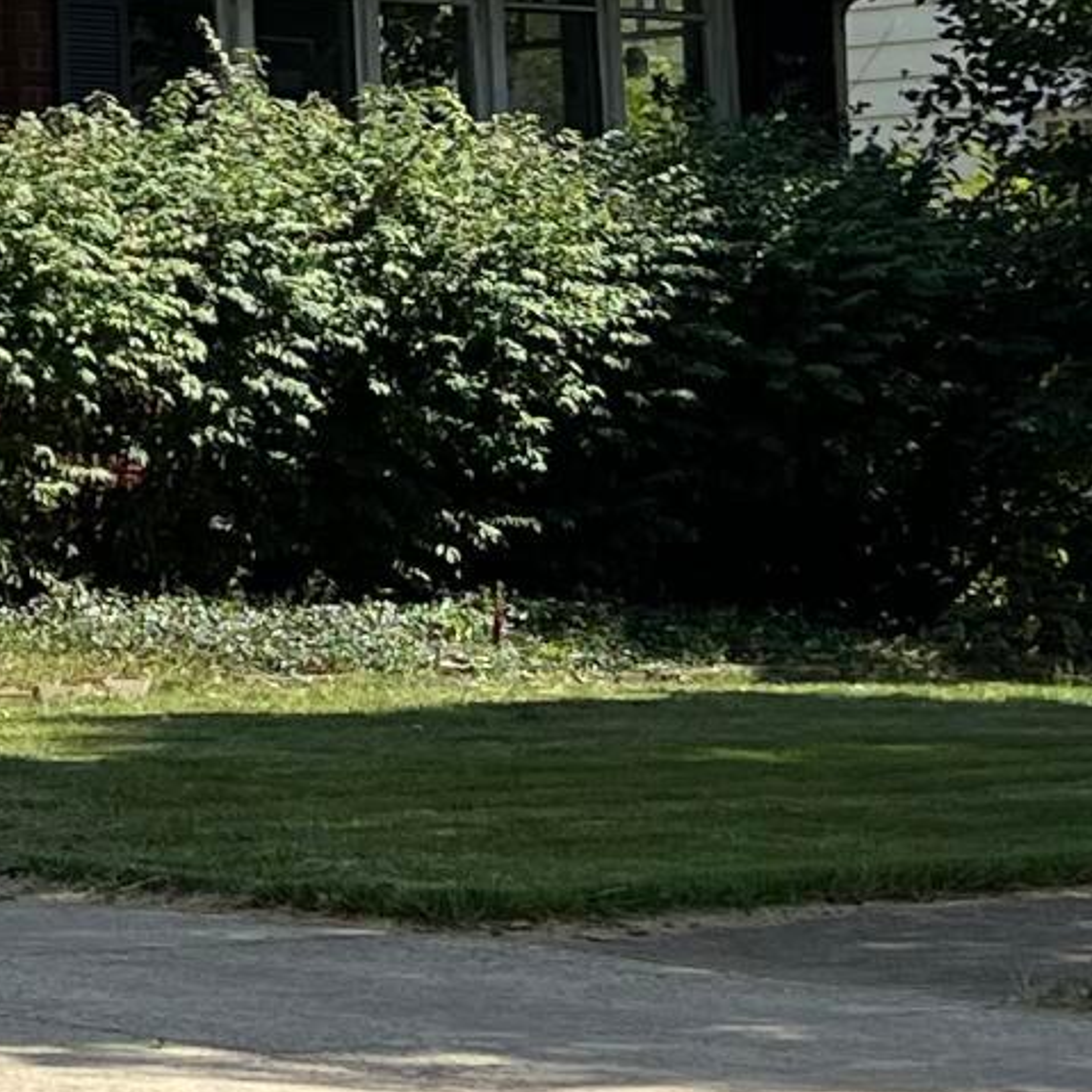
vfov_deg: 11.9
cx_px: -739
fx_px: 5139
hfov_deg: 11.4
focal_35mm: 144
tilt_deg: +8.5
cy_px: -121
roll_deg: +2.1
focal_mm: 5.7
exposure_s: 1/2457
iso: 50
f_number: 1.5
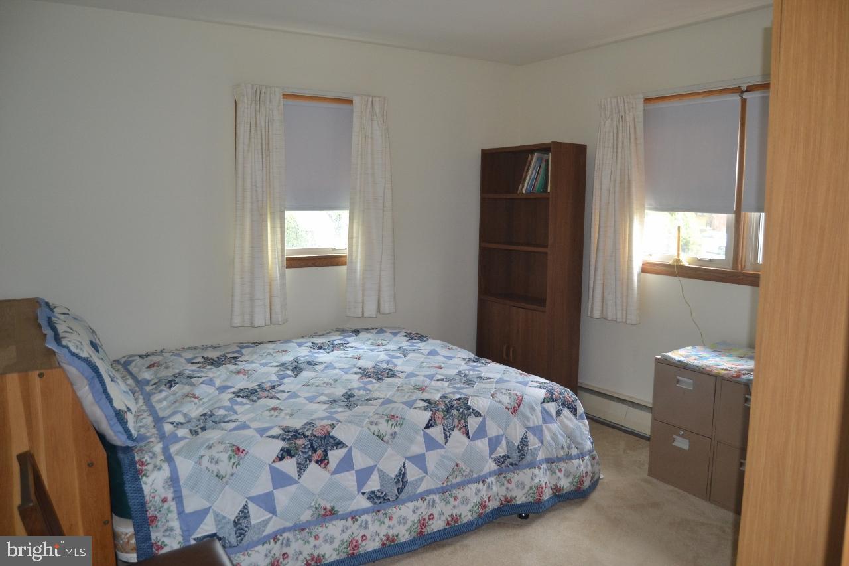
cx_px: 424
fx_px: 637
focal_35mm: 27
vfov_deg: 47.9
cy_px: 283
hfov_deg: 67.4
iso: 1000
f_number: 3.5
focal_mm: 18
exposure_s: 1/60
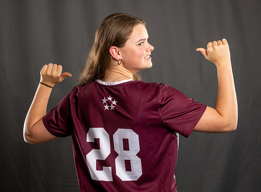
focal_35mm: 94
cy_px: 94
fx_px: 706
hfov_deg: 20.9
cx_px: 144
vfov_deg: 15.5
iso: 250
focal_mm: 75
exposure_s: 1/200
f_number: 4
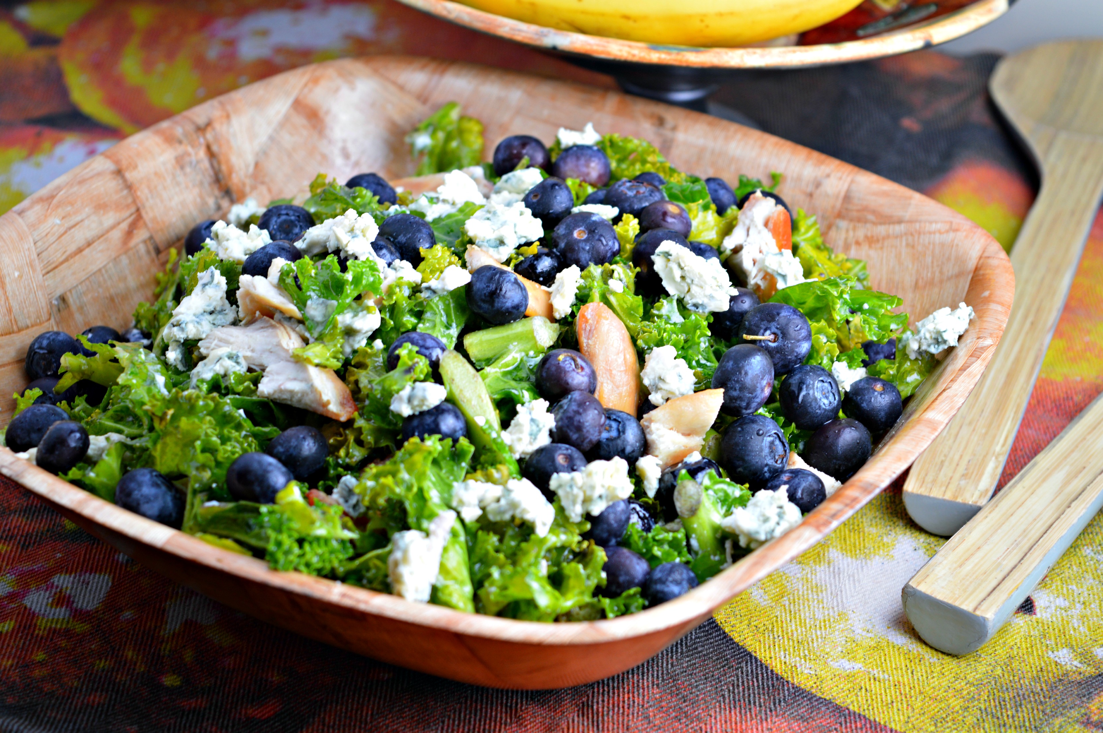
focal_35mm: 82
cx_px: 552
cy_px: 366
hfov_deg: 24.6
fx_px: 2525
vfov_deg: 16.5
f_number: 5.6
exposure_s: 1/40
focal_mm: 55
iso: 200
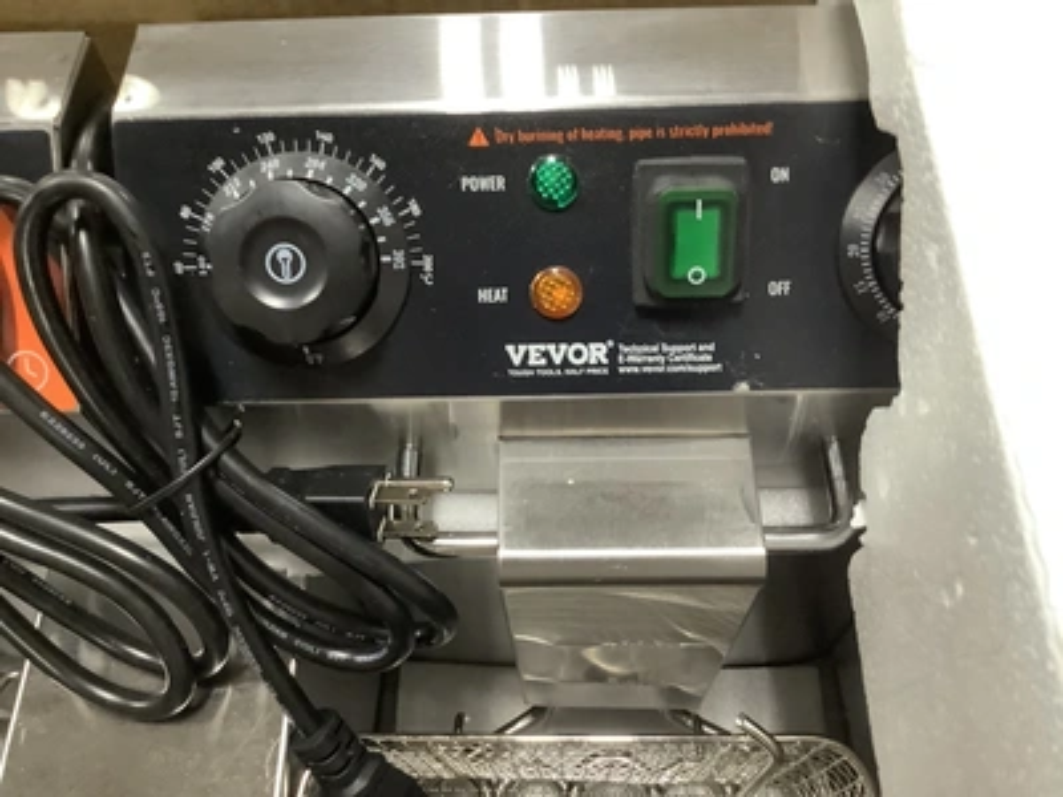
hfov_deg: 58.4
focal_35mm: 31
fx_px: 952
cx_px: 532
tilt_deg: -58.4
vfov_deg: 45.4
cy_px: 398
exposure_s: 1/30
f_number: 2.4
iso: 640
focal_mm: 3.3
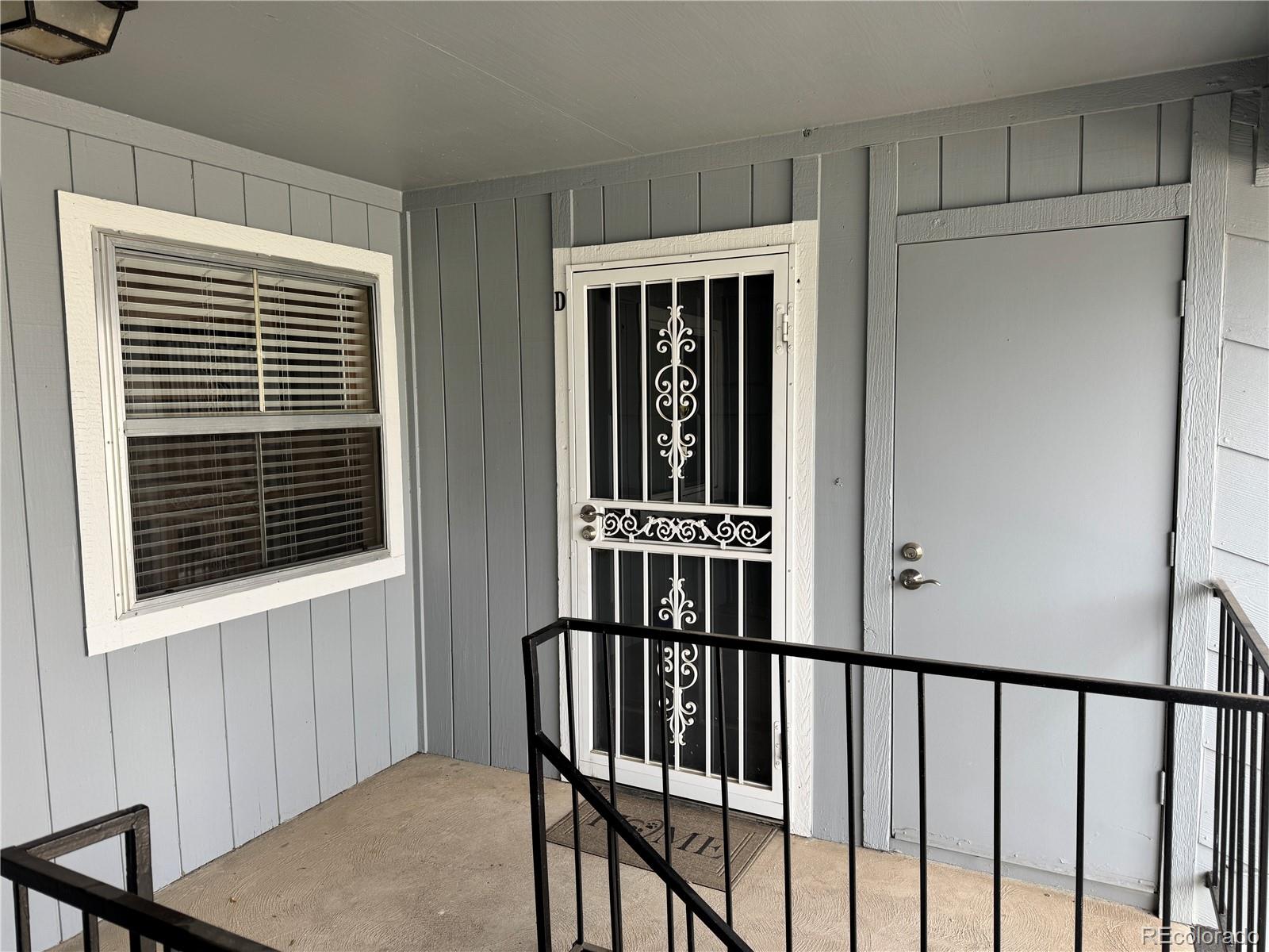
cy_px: 476
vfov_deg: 56.8
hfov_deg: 71.6
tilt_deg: -5.7
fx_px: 880
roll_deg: +0.7
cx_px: 634
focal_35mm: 24
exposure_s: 1/163
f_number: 1.78
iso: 64
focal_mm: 6.76
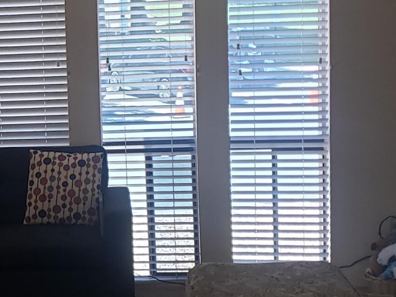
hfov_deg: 20.9
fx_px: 1041
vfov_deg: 16.2
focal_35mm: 91
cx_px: 7
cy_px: 91
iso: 125
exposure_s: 1/50
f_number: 1.5
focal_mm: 4.3
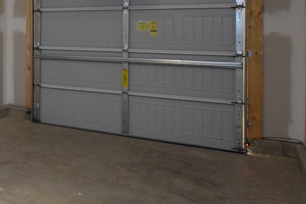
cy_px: 25
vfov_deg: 27.7
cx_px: -44
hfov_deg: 34.9
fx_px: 399
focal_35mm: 47
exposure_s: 1/60
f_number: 4.5
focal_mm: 10
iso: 2500
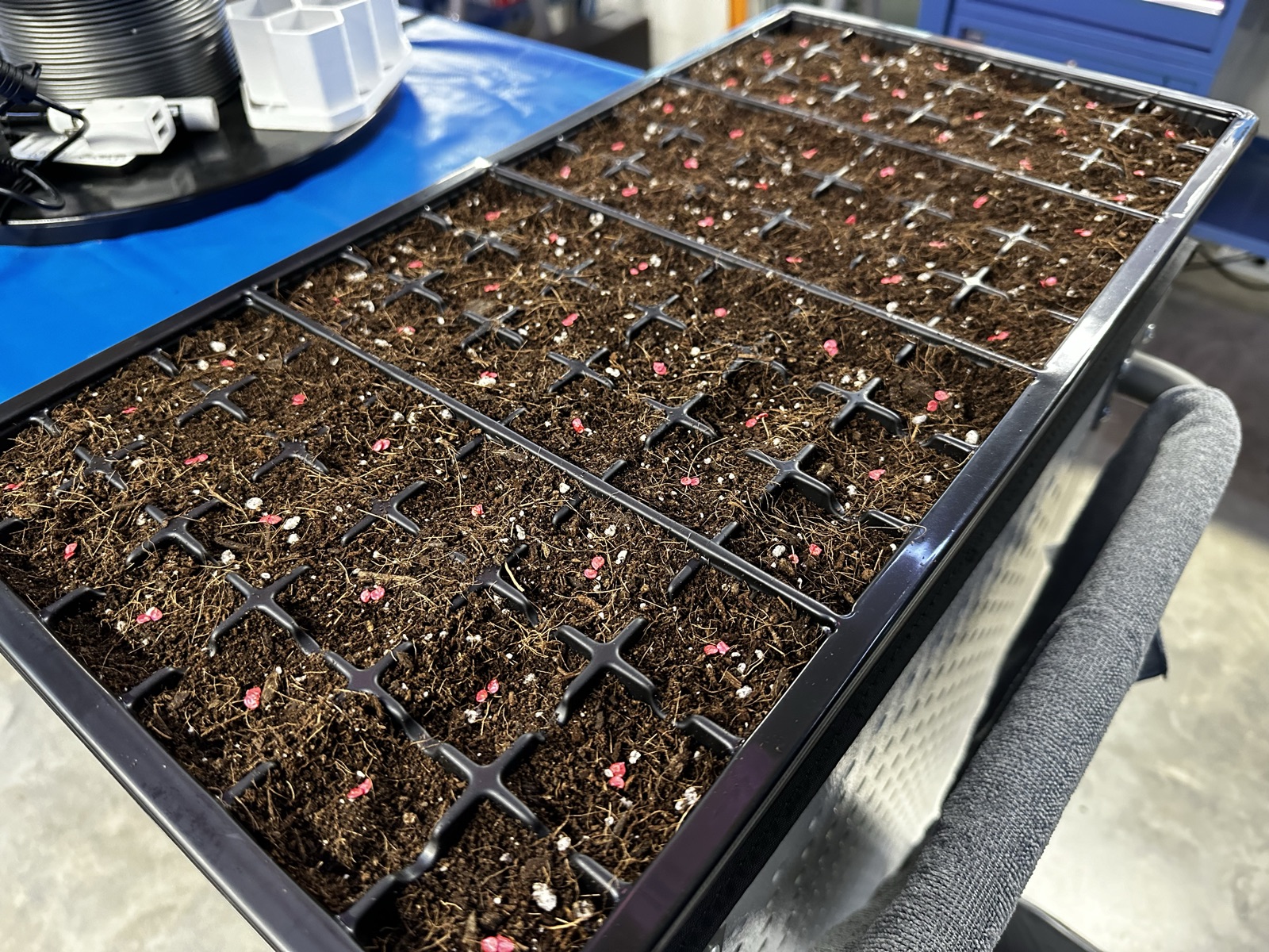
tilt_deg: -43.9
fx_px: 880
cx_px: 634
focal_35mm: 24
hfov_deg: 71.6
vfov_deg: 56.8
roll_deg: +1.6
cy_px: 476
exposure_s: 1/60
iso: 640
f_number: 1.78
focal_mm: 6.86
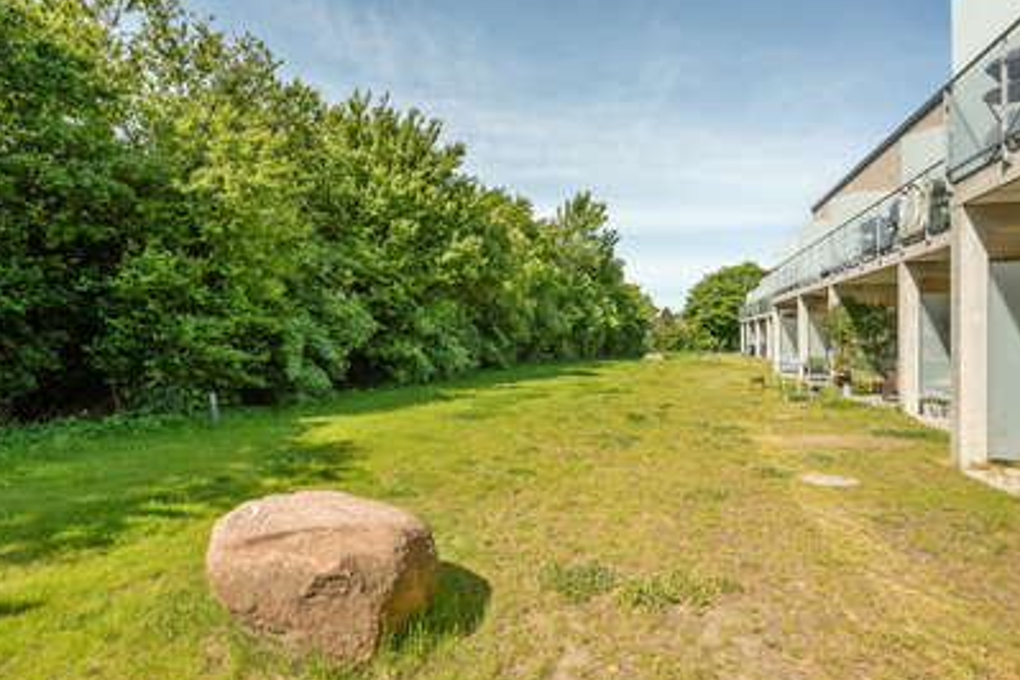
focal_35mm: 20
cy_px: 337
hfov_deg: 84.0
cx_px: 522
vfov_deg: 61.9
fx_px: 567
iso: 200
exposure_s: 1/800
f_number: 8
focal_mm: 19
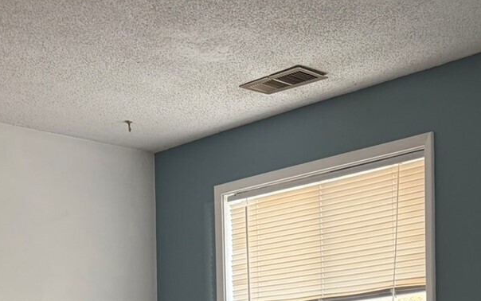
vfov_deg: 16.7
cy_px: 406
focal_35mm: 73
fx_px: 957
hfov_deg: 27.2
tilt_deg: -0.2
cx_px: 436
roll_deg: +1.7
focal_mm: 5.96
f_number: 1.6
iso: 125
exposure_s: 1/90
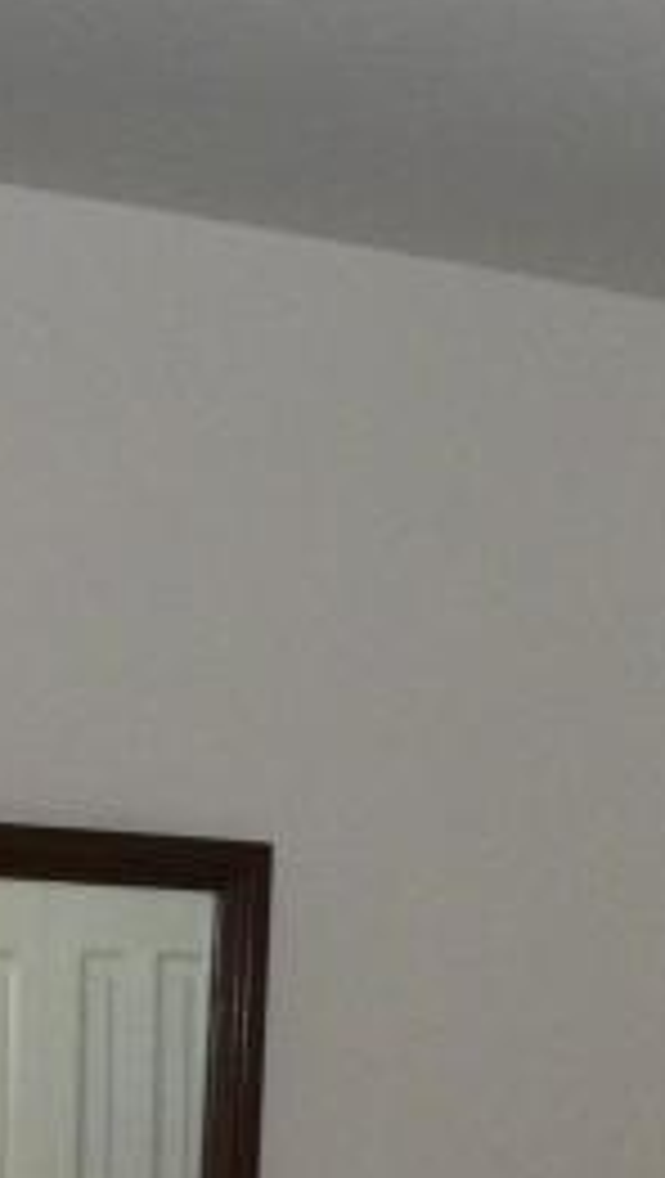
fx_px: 4250
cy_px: 1335
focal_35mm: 136
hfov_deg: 8.9
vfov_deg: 15.3
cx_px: 696
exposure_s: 1/30
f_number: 2.9
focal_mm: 5.7
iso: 160
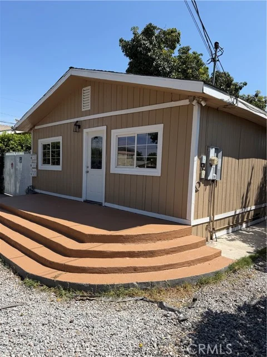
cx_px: 134
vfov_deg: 71.6
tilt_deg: -4.6
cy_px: 178
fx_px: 247
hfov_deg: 56.8
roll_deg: -2.3
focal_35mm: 24
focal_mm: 6.76
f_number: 1.78
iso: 80
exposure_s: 1/3953
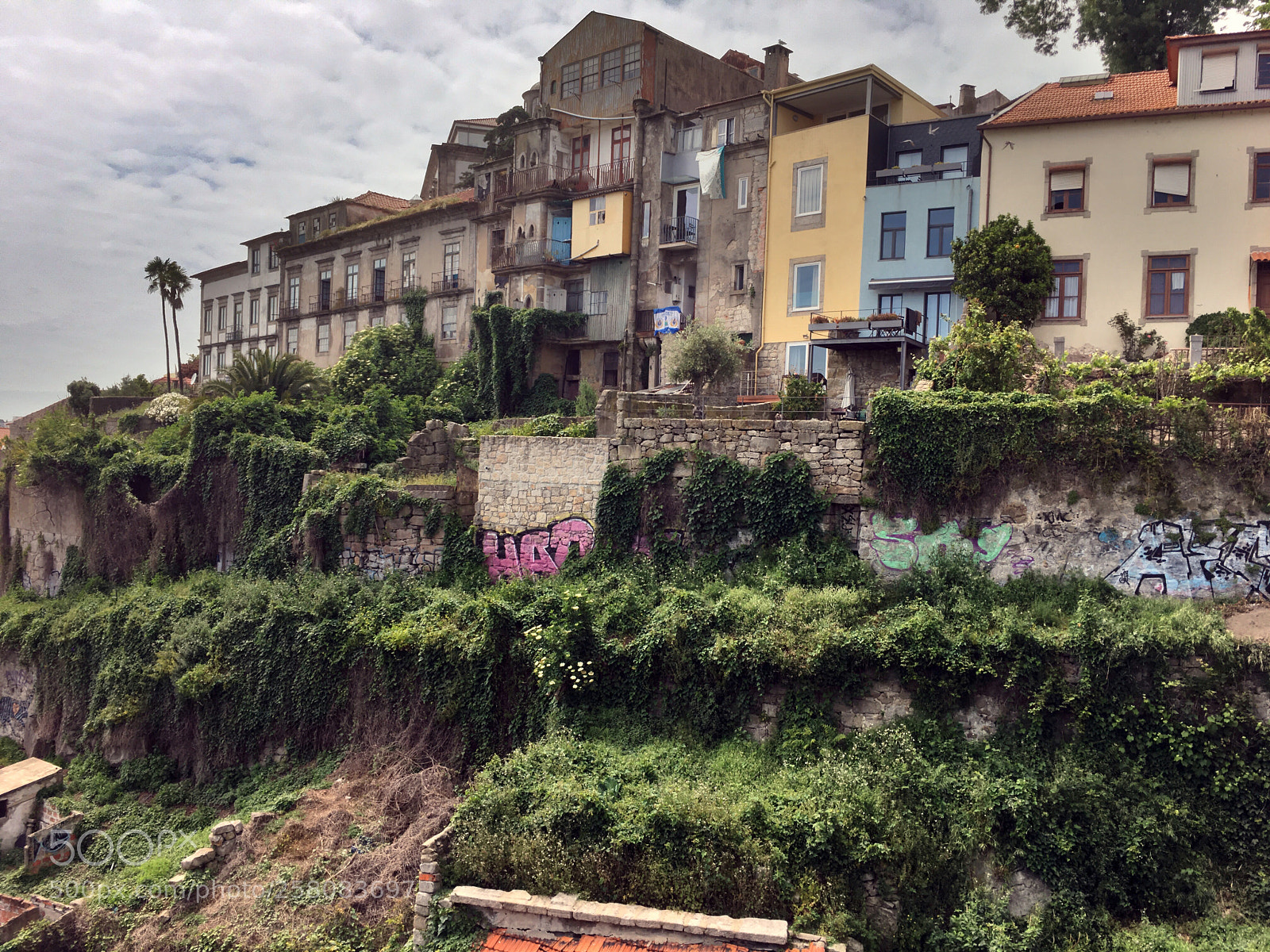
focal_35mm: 29
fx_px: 1064
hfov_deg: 61.7
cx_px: 635
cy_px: 476
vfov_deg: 48.2
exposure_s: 1/541
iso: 25
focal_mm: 4.15
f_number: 2.2
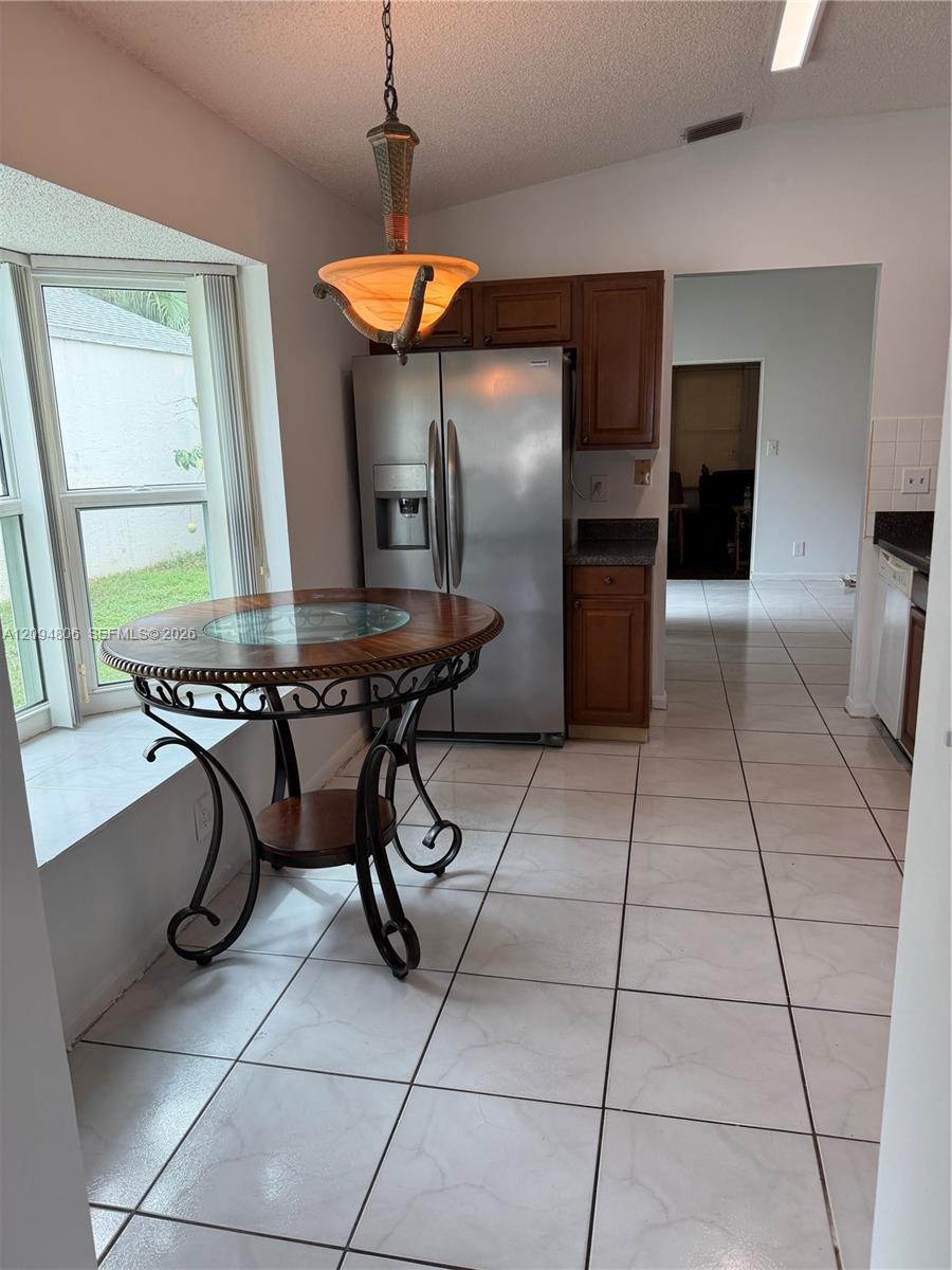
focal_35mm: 24
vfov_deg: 71.6
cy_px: 635
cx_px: 476
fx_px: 880
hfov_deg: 56.8
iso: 160
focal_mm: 6.76
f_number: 1.78
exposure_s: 1/221
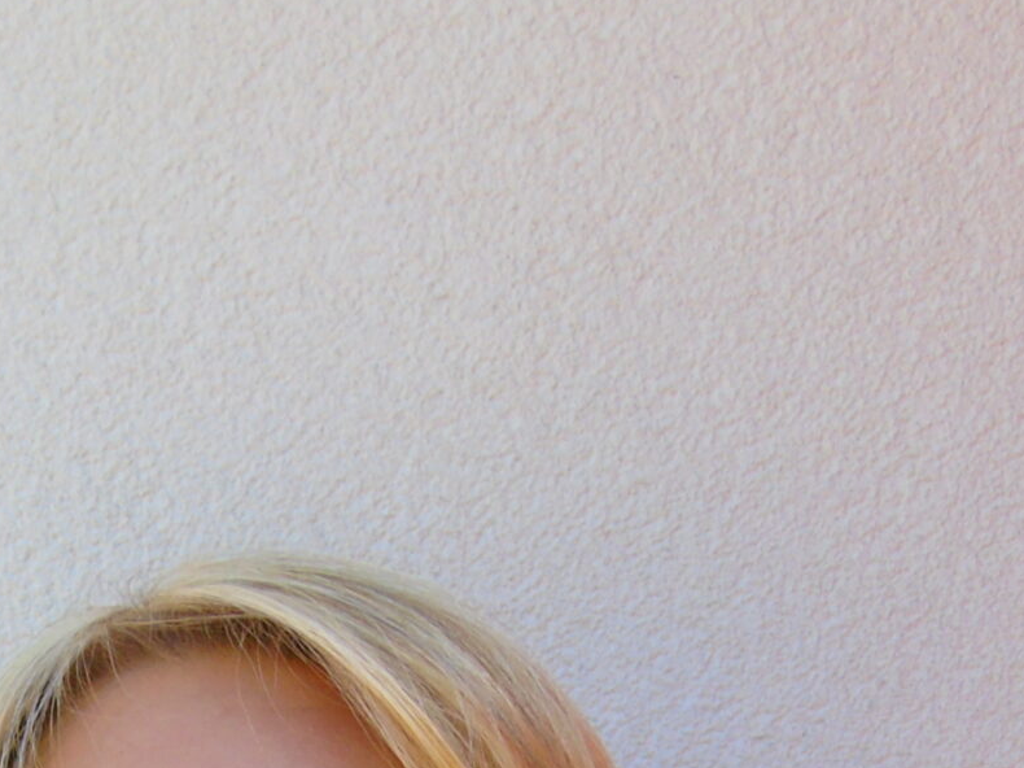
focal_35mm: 94
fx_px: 2780
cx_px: -6
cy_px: 1146
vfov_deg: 14.7
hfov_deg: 20.2
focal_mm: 5.2
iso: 80
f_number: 3.6
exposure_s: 1/200
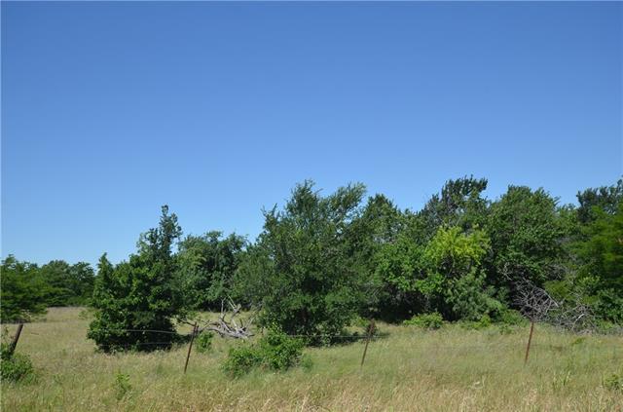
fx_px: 518
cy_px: 206
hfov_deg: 62.1
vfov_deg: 43.4
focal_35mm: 30
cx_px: 312
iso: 125
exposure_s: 1/250
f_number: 8
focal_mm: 20
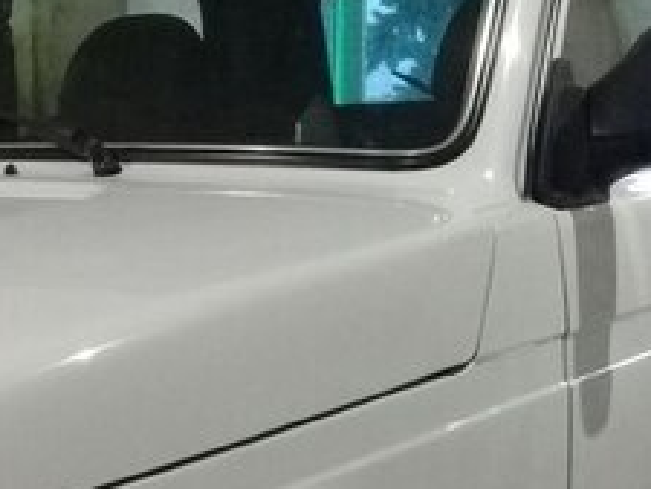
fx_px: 1712
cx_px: 90
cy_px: 658
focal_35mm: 91
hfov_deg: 21.1
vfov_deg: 15.4
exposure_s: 1/25
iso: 200
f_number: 2.2
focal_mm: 3.3
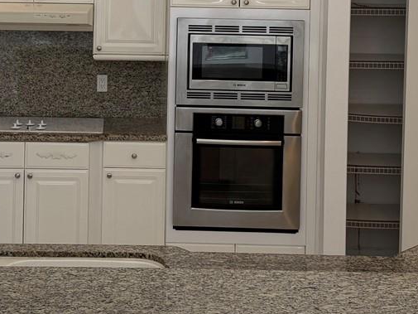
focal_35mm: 76
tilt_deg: -2.4
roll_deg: -0.3
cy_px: -2
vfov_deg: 18.9
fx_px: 918
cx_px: 119
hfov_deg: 25.4
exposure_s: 1/335
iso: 80
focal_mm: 6.76
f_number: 1.78
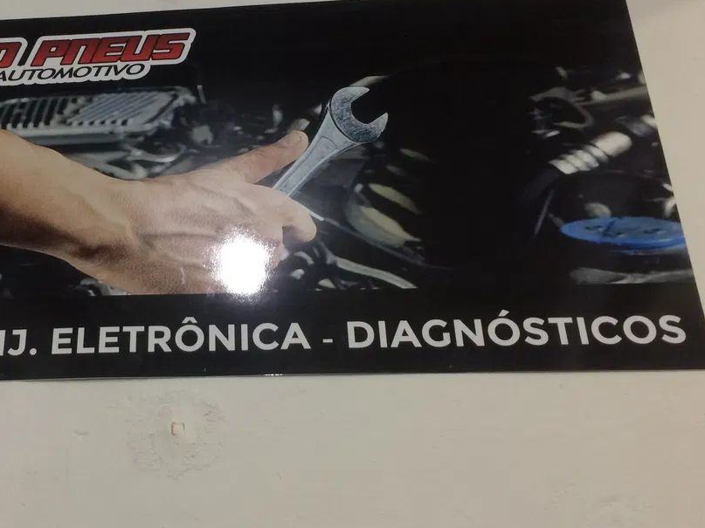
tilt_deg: +24.0
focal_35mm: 46
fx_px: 937
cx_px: 174
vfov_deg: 31.5
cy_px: 232
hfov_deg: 40.1
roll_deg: -2.2
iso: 40
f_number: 2.2
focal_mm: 4.15
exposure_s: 1/30
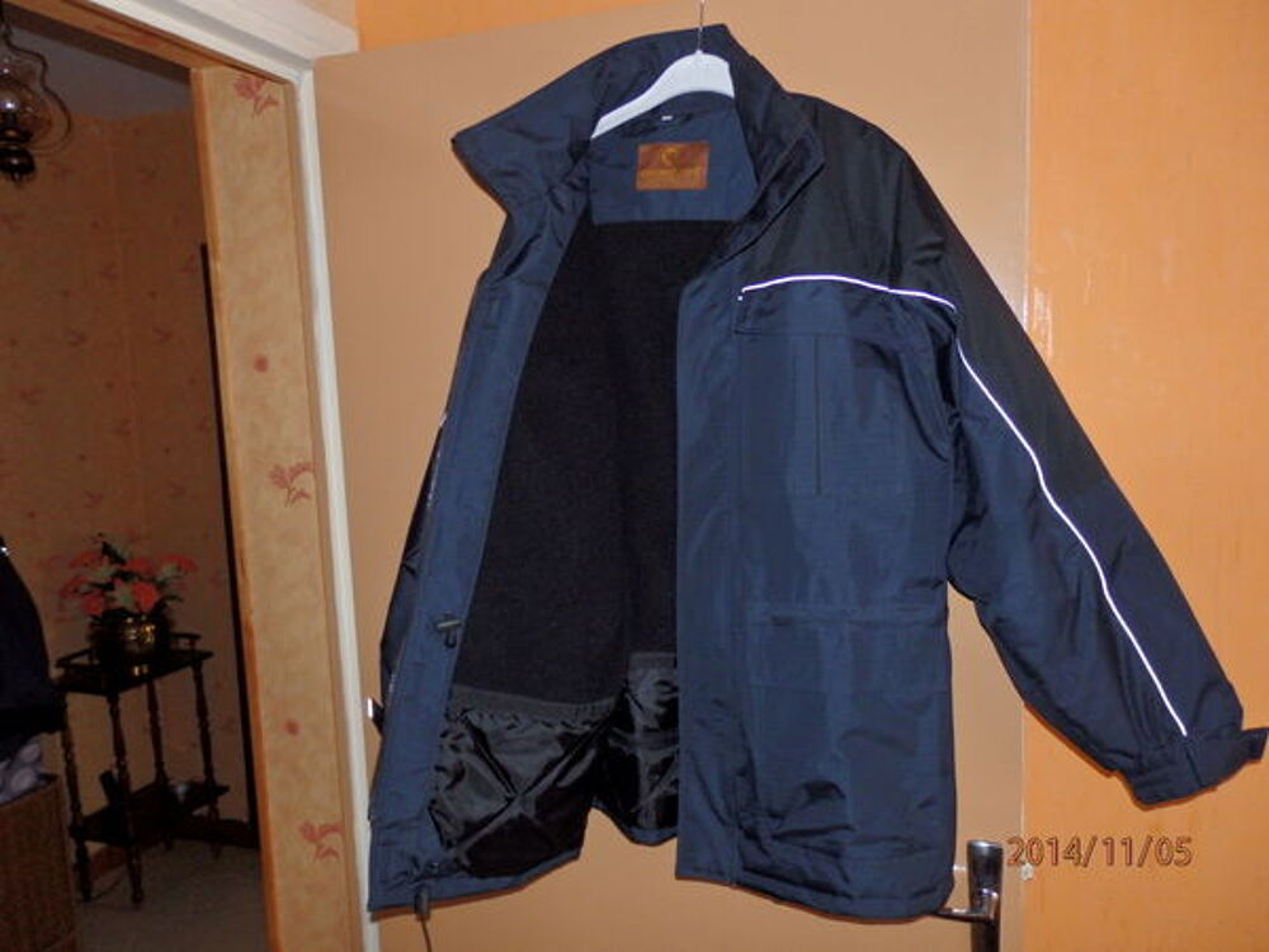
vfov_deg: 54.9
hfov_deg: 69.4
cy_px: 476
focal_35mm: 25
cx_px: 634
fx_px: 916
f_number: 3
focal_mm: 4.5
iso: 400
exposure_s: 1/30
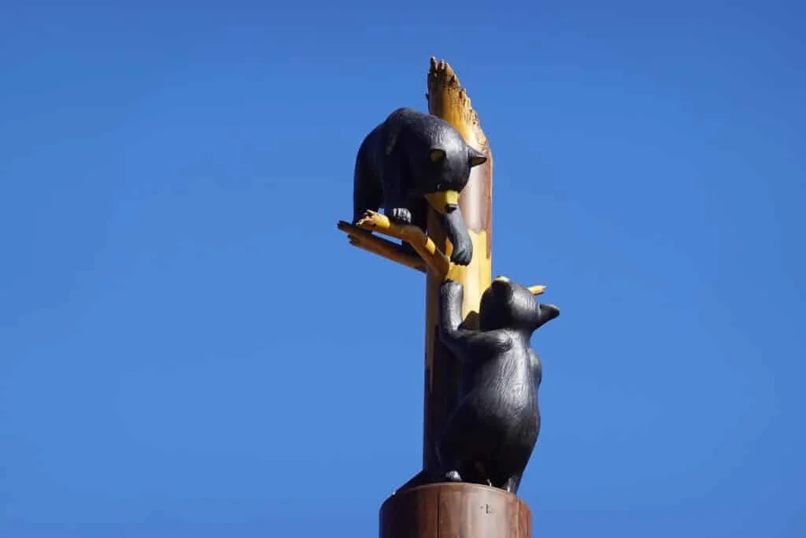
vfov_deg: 6.9
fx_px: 4478
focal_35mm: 200
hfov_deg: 10.3
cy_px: 269
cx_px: 403
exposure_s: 1/320
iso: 100
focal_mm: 72
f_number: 5.6
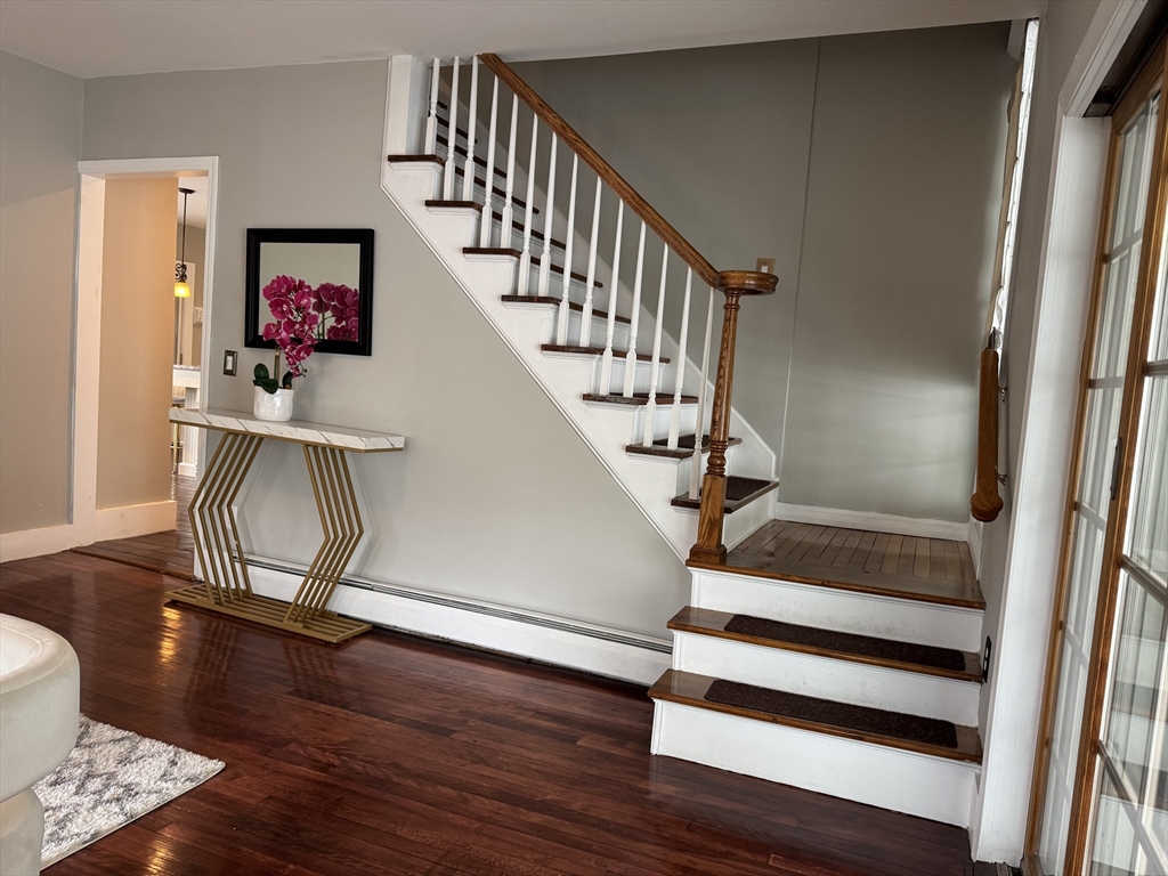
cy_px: 438
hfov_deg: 71.6
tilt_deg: -4.3
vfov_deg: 56.8
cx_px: 584
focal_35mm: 24
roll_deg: -4.4
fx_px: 810
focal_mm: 6.76
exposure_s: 1/60
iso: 200
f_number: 1.78
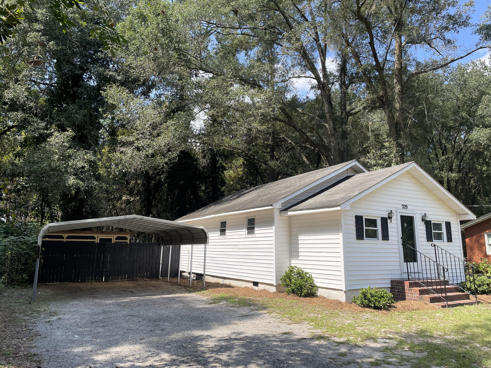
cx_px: 246
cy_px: 184
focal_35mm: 26
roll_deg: -0.1
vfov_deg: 53.1
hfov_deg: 67.3
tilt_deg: +11.1
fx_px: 369
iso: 50
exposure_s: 1/1575
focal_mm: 4.2
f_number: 1.6
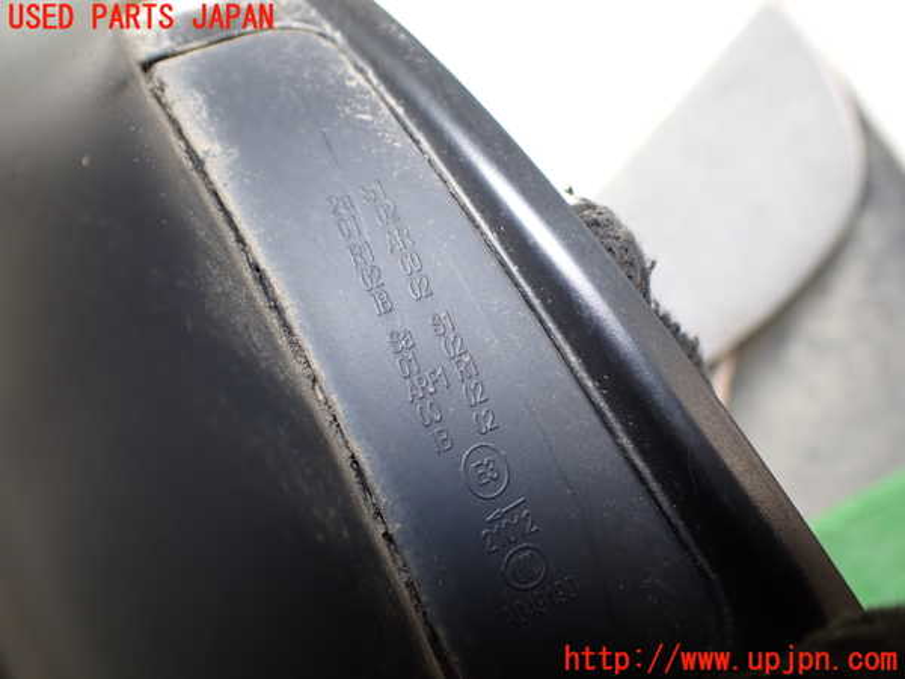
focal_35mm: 30
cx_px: 452
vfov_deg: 46.8
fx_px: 784
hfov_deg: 60.0
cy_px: 340
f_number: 2.3
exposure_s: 1/125
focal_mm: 5.4
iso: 200
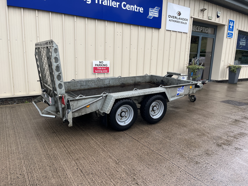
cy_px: 93
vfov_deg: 53.1
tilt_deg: -8.3
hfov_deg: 67.3
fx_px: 186
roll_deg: -3.5
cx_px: 124
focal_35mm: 26
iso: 50
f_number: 1.6
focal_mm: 5.1
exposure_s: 1/349
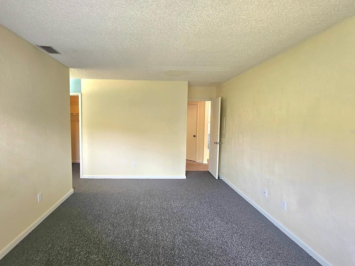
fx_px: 164
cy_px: 131
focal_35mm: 16
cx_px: 158
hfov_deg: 94.1
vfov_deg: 78.1
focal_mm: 2.2
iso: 160
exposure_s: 1/60.2
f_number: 2.2
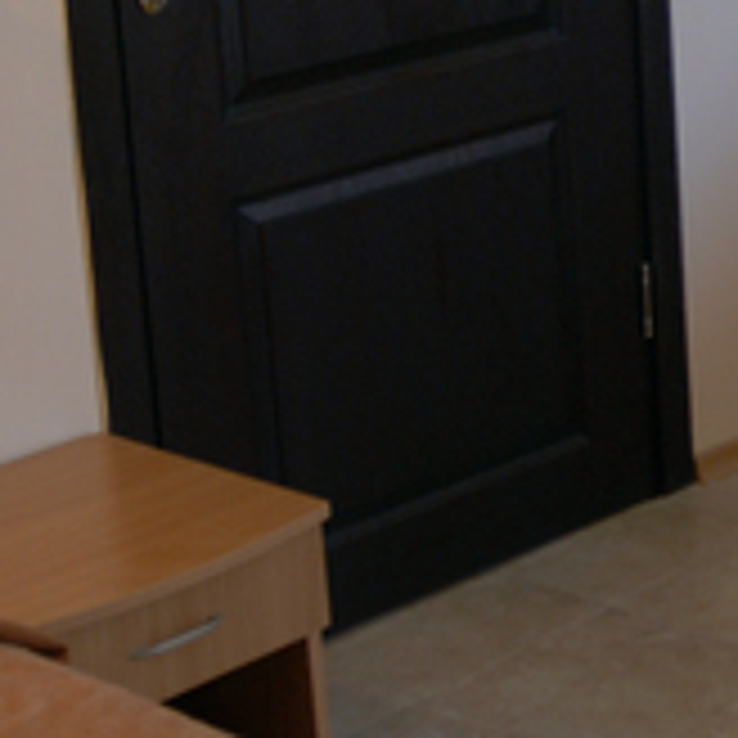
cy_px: 72
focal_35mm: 106
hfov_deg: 15.2
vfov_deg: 16.2
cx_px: 1112
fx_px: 2559
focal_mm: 17
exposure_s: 1/30
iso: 320
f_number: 2.8
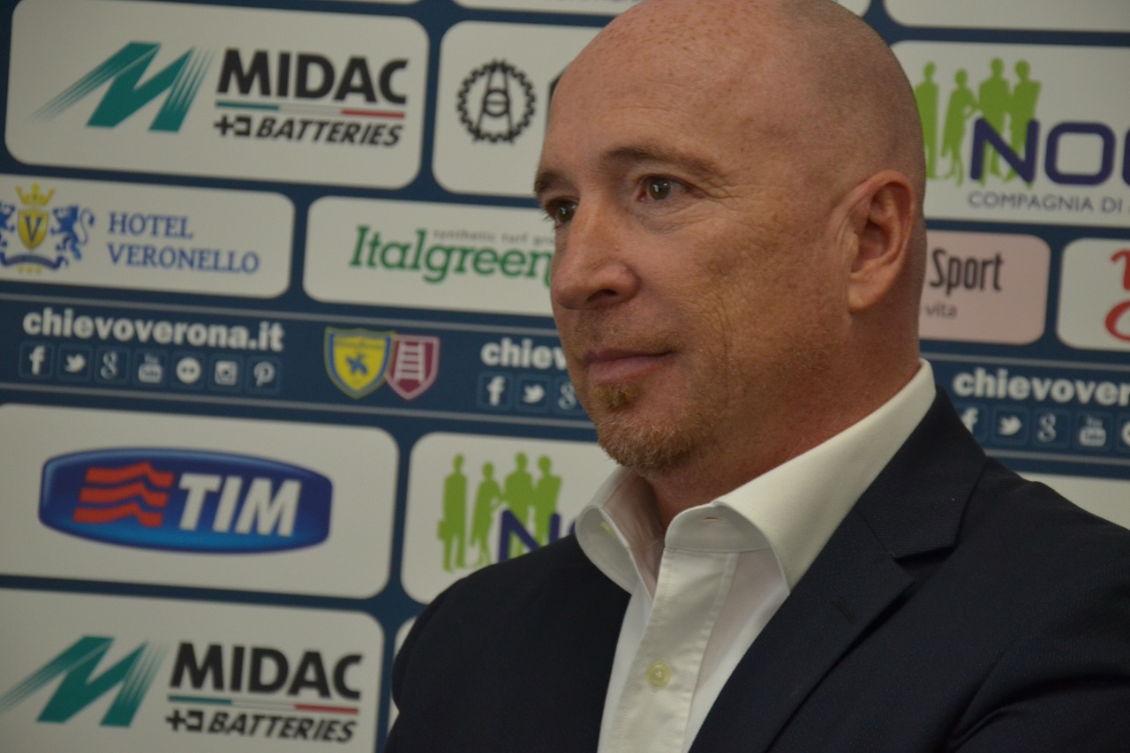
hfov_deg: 15.2
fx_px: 4237
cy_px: 376
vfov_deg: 10.2
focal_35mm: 135
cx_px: 565
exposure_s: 1/60
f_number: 5.6
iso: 1000
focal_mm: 90
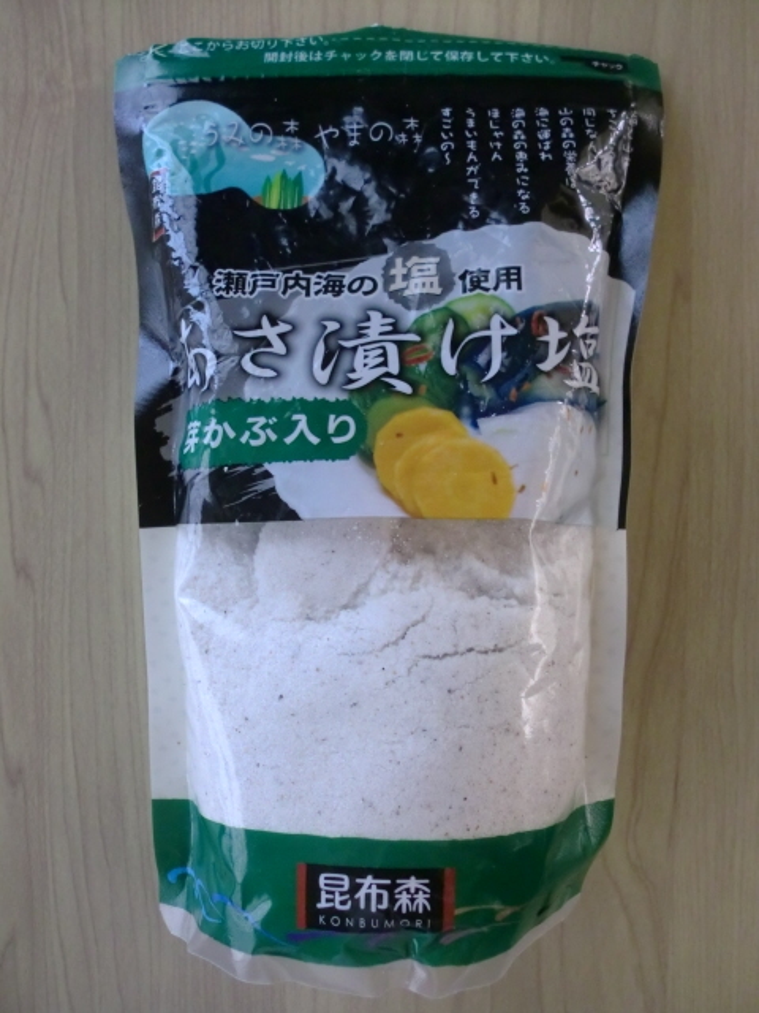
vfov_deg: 52.6
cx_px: 380
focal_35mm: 35
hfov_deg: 40.7
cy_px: 506
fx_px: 1023
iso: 400
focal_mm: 6.3
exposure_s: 1/40
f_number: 3.1
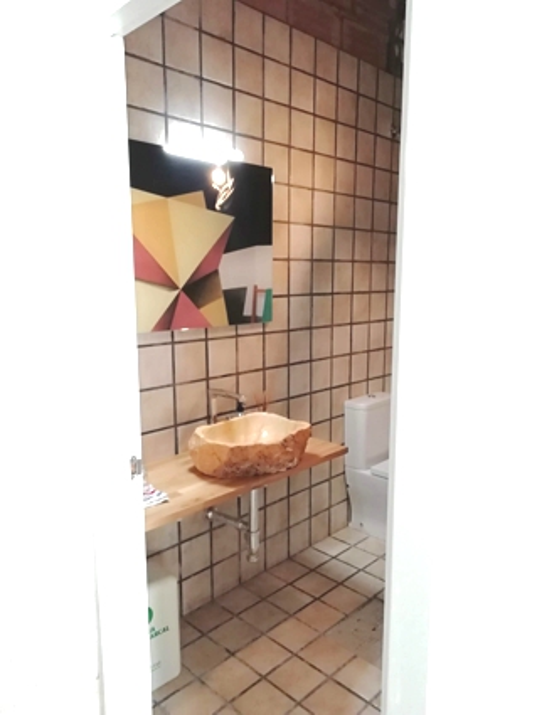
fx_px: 538
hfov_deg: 53.1
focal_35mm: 26
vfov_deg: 67.3
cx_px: 268
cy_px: 358
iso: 200
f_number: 2.2
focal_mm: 3.46
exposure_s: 1/33.3
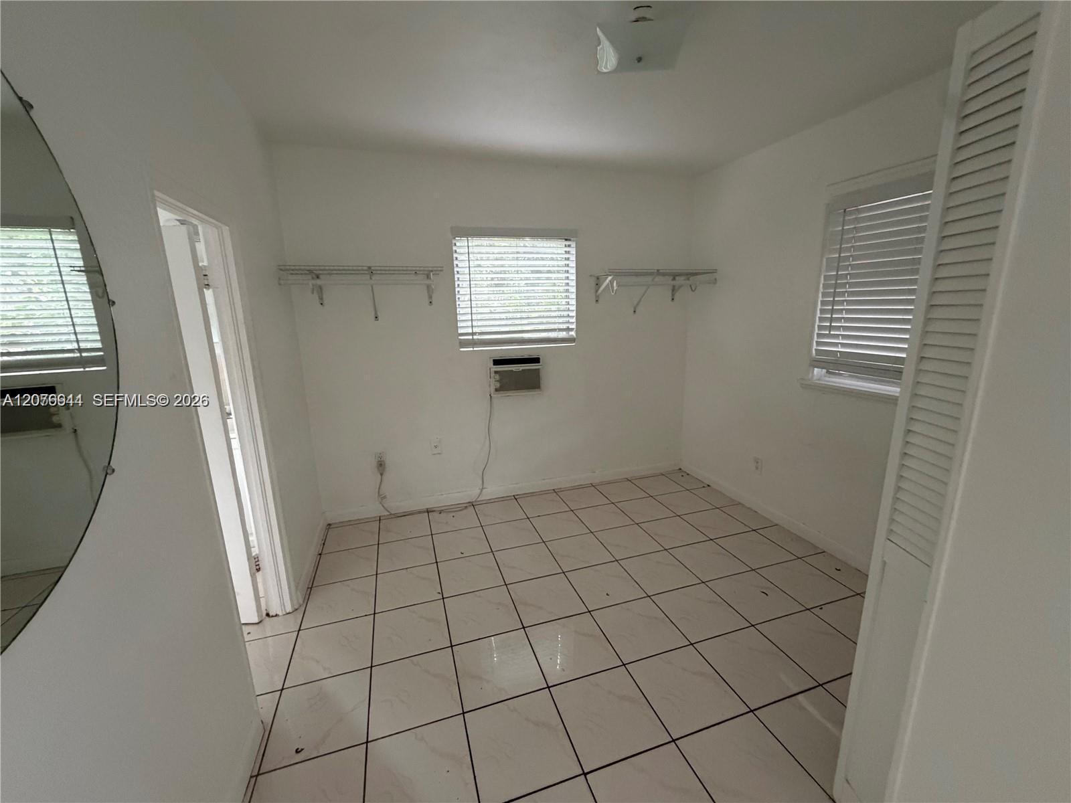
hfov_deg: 102.1
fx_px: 433
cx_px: 536
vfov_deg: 85.7
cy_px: 402
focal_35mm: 14
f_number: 2.2
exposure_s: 1/60
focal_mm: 2.22
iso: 500
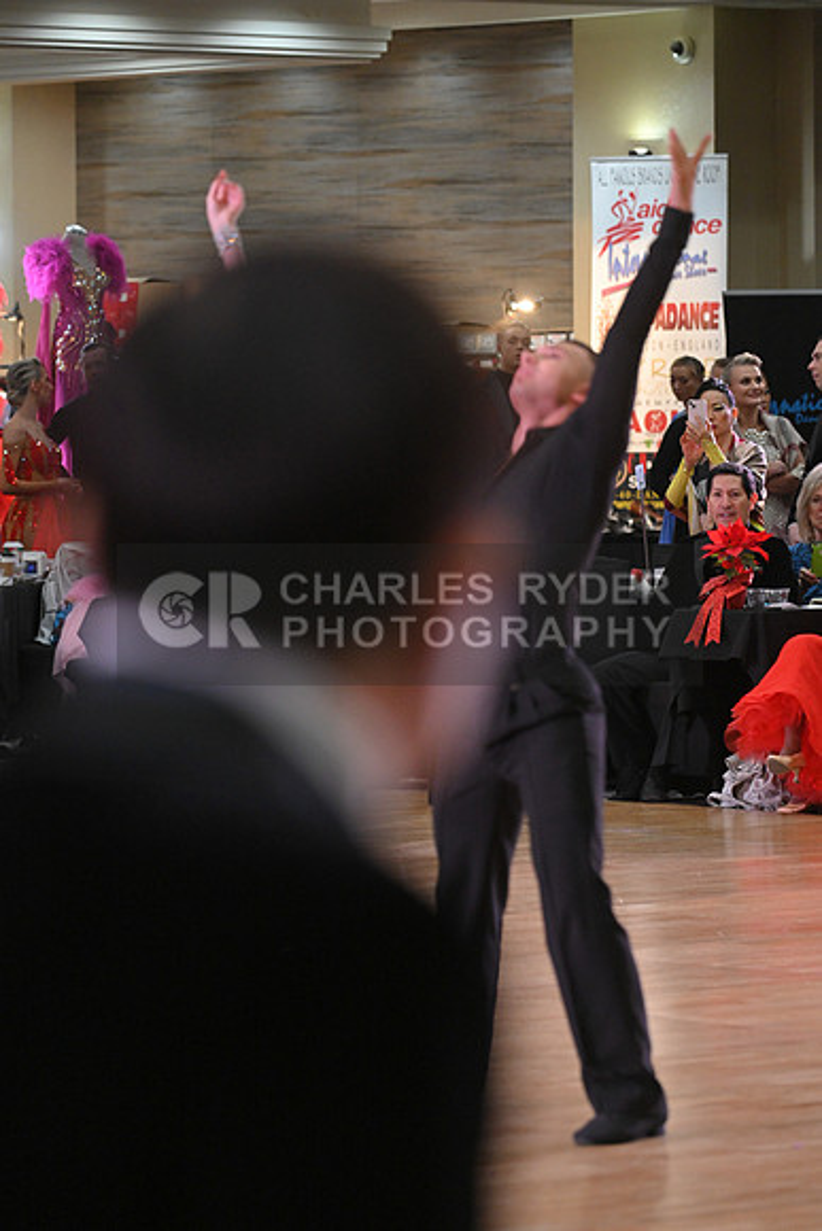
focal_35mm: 200
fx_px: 6845
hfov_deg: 6.9
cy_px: 616
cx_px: 411
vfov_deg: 10.3
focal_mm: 200
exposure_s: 1/400
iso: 3200
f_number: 5.6
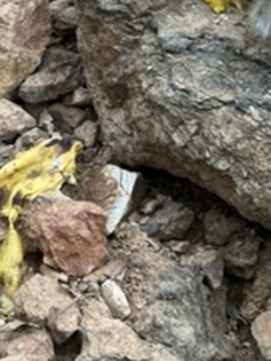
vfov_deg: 16.8
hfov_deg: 13.4
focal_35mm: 109
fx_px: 1137
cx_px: 277
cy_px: -130
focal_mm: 6.76
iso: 64
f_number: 1.78
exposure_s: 1/198
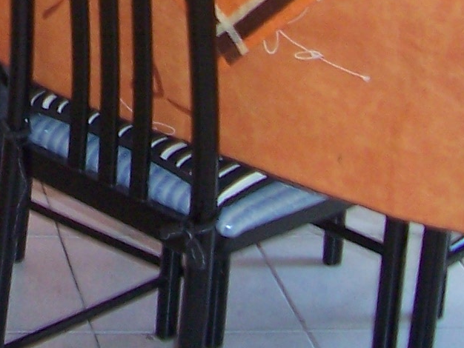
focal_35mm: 139
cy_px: -327
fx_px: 1864
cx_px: -162
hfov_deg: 13.6
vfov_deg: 10.0
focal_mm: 5.6
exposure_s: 1/60
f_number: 2.7
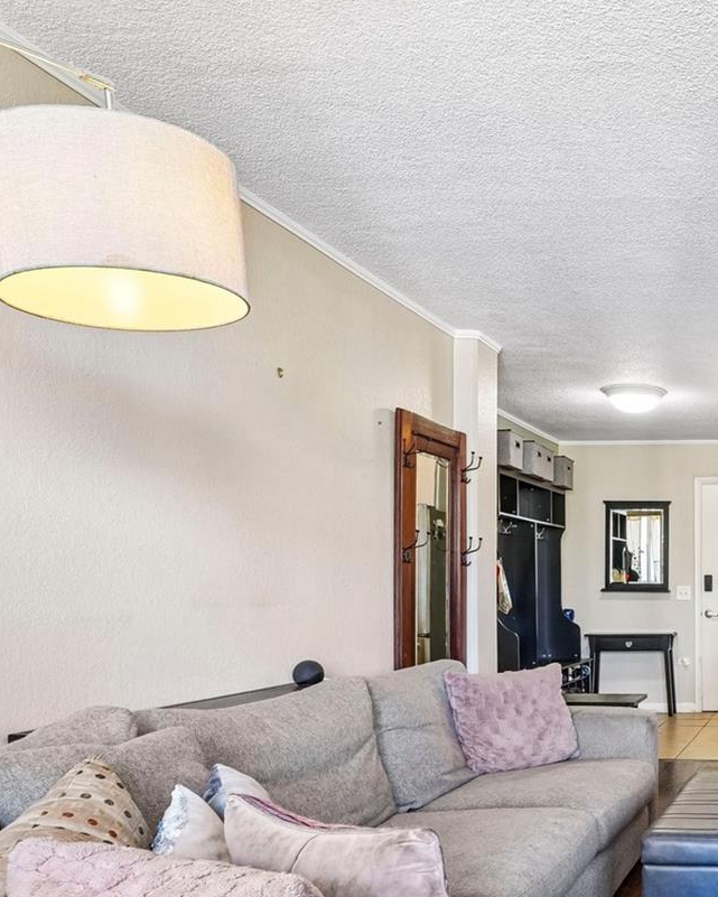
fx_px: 822
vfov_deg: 56.2
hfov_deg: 37.6
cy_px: 589
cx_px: 828
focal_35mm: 31
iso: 500
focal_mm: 11
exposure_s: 1/10
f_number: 8
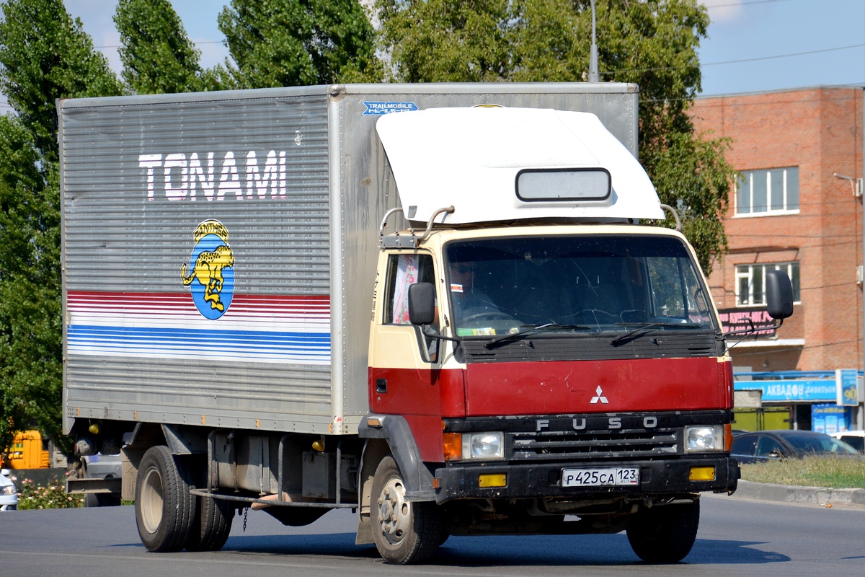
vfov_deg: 7.0
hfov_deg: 10.5
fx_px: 4685
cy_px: 288
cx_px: 432
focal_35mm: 195
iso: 400
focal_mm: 130
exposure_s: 1/1600
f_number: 7.1
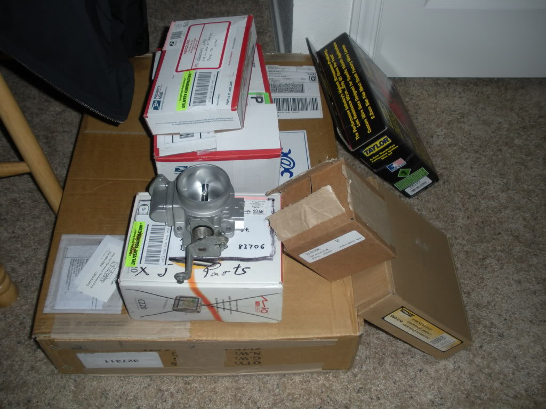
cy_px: 204
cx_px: 273
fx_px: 568
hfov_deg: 51.4
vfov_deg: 39.7
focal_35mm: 36
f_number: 3.5
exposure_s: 1/60
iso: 64
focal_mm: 6.3
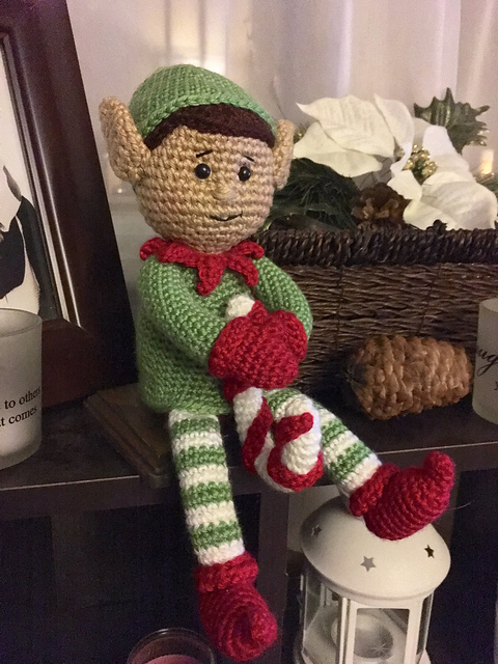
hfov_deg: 48.2
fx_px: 556
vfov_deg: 61.7
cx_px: 249
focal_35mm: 29
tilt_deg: -16.6
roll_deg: -1.5
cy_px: 332
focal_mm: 4.15
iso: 1250
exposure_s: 1/15
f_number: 2.2
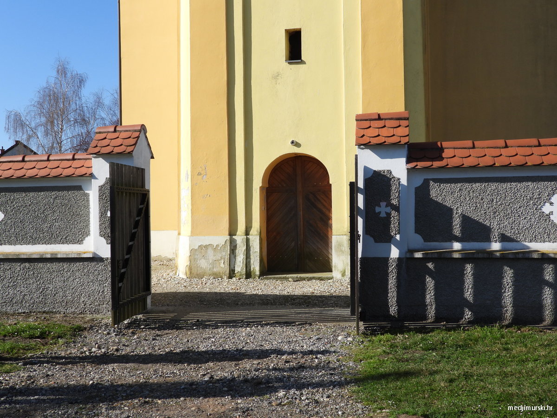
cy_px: 209
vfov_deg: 35.1
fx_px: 660
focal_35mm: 41
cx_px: 278
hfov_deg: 45.8
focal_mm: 7.4
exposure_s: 1/1250
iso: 100
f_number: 3.2
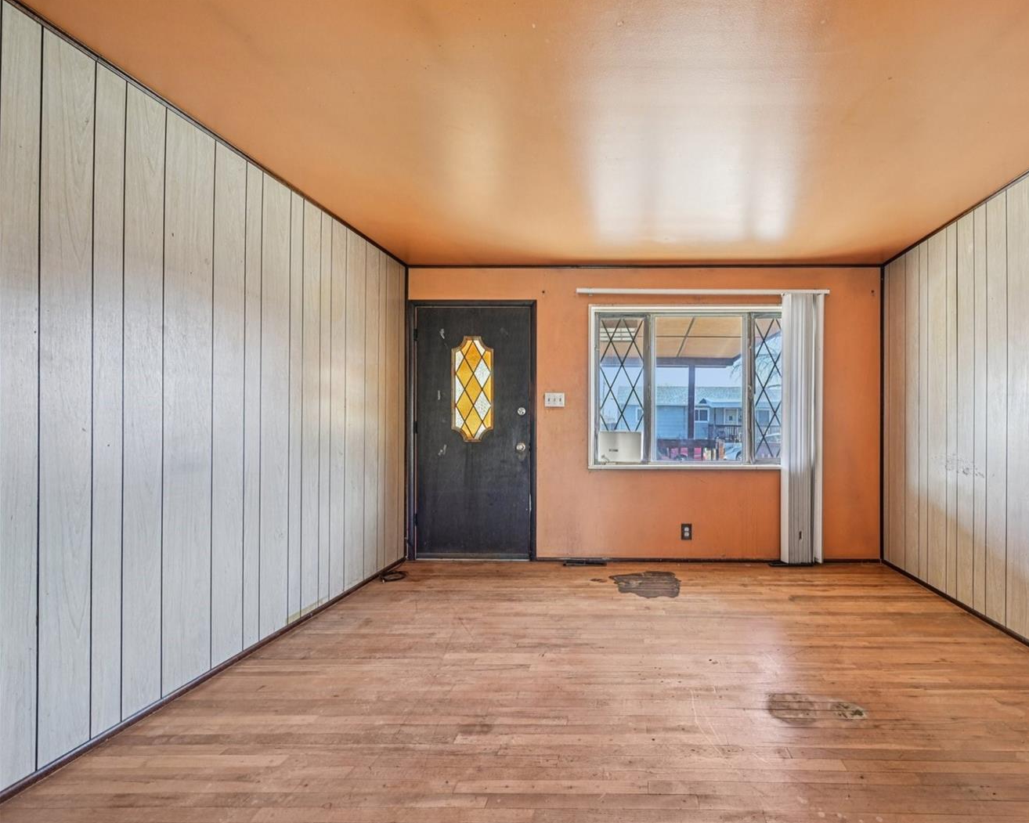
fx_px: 487
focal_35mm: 16
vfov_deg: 80.4
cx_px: 626
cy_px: 413
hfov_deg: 91.7
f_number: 8
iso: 320
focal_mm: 14
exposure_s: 1/15
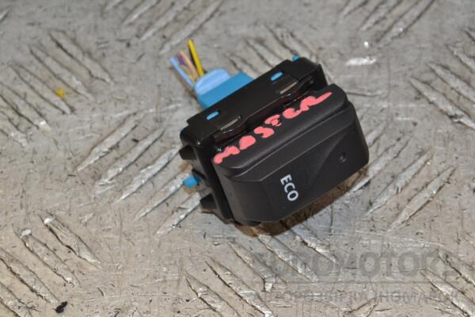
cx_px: 238
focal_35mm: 158
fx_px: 2078
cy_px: 158
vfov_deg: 8.7
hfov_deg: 13.0
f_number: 9
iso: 800
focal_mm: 105
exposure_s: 1/200
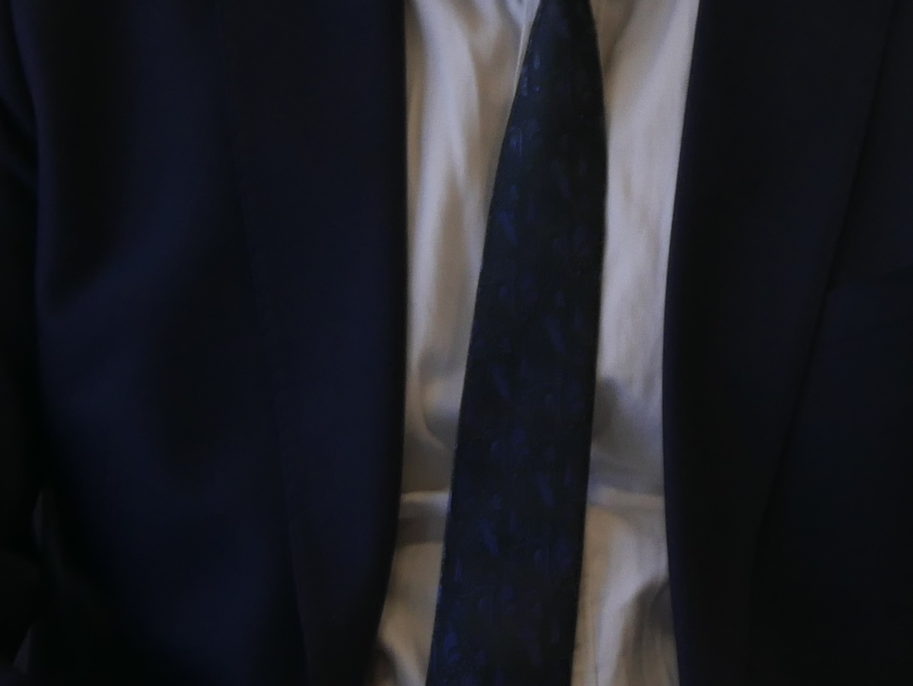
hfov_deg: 7.9
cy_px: 47
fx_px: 6570
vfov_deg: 6.0
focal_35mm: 249
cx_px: 663
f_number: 4.4
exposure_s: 1/80
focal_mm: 32
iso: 320
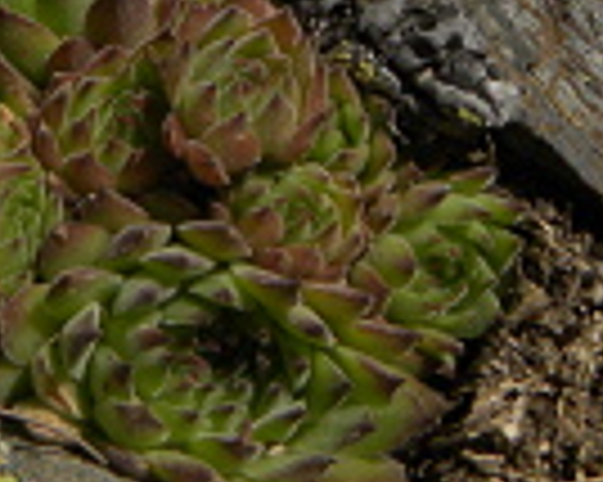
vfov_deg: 16.2
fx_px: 1623
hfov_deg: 20.6
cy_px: -104
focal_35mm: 91
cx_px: 45
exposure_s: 1/800
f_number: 5
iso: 64
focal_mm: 4.6
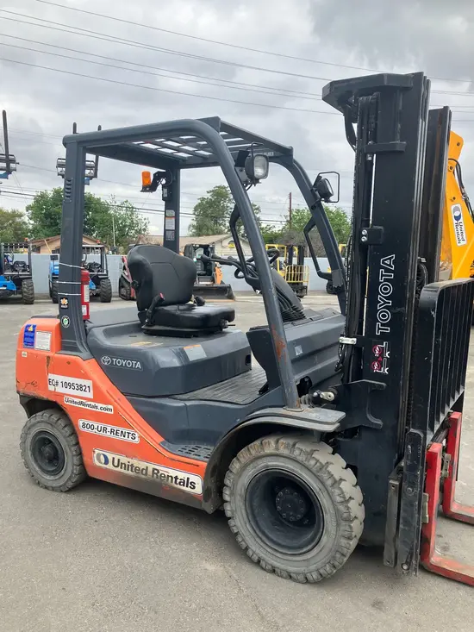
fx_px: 511
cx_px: 237
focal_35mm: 28
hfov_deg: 49.8
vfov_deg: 63.4
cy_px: 316
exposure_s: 1/648
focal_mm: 3.99
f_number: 1.8
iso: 32
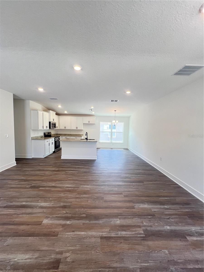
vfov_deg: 106.2
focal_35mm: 13
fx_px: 102
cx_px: 102
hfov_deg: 89.9
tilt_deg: -1.7
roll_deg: -2.0
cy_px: 136
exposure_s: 1/120
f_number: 1.8
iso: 160
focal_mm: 1.57
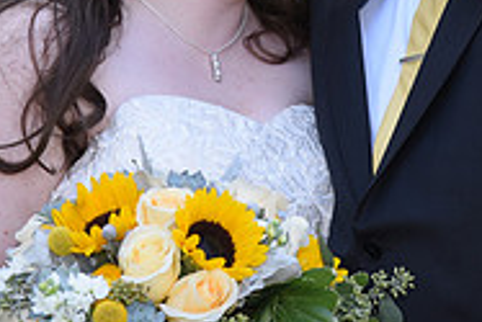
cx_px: 374
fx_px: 4355
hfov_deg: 6.3
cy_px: 27
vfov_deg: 4.2
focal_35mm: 325
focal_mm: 105
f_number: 4.5
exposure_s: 1/200
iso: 400
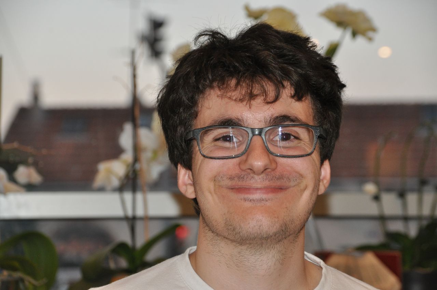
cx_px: 218
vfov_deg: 10.1
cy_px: 145
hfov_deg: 15.2
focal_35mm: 135
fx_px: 1637
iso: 800
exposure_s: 1/60
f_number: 5.3
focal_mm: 90
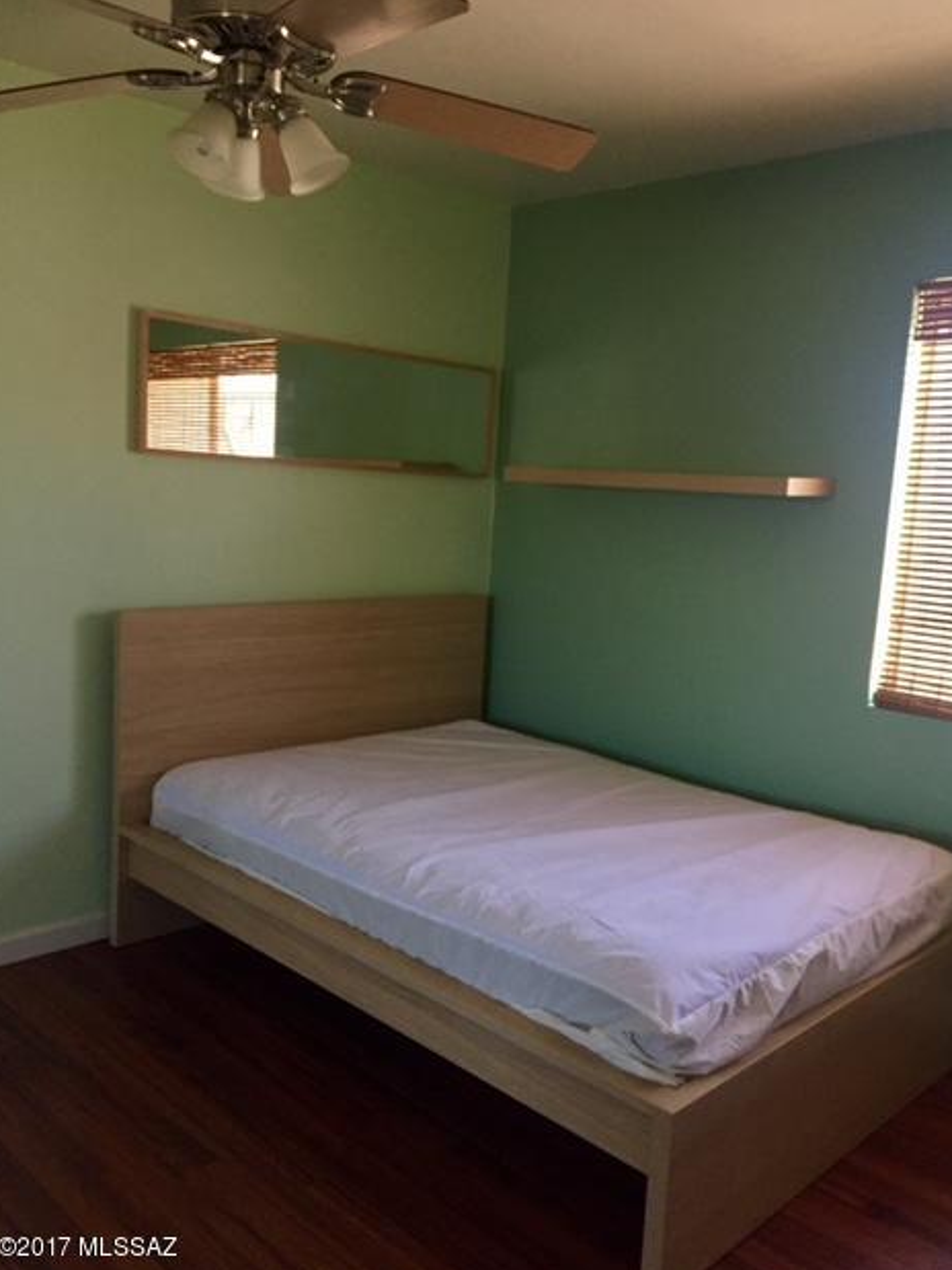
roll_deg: -3.8
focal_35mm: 30
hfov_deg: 46.8
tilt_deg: -9.1
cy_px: 640
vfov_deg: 60.0
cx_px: 478
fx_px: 1100
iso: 125
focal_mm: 4.15
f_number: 2.2
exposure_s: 1/30
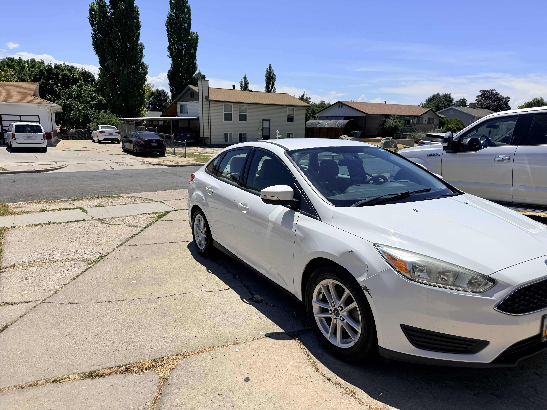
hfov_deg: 71.6
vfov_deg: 56.8
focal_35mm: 24
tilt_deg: -13.1
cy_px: 205
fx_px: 379
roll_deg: -1.7
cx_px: 274
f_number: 1.78
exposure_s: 1/9091
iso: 80
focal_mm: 6.76
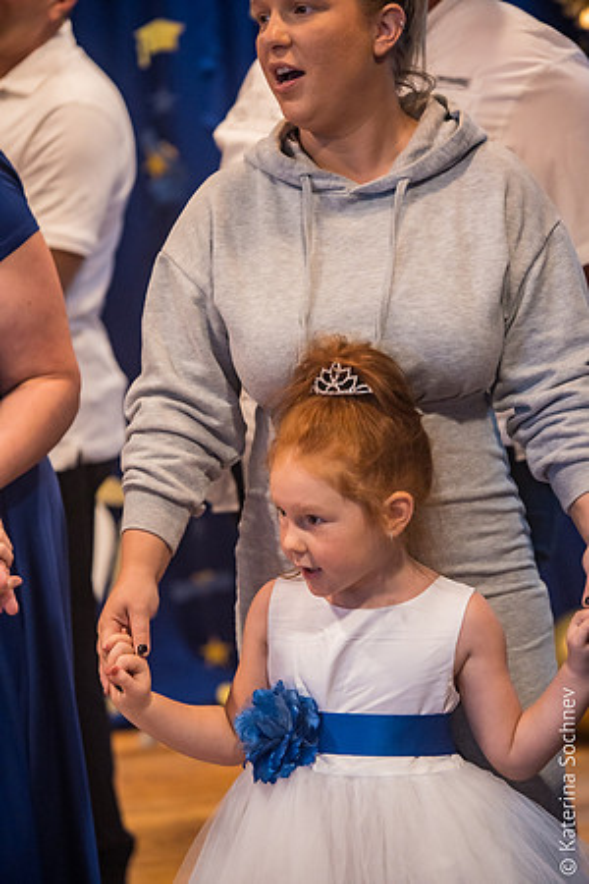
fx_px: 3313
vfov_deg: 15.2
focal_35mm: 135
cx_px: 294
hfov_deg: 10.2
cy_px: 442
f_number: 3.5
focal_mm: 135
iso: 3200
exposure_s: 1/160
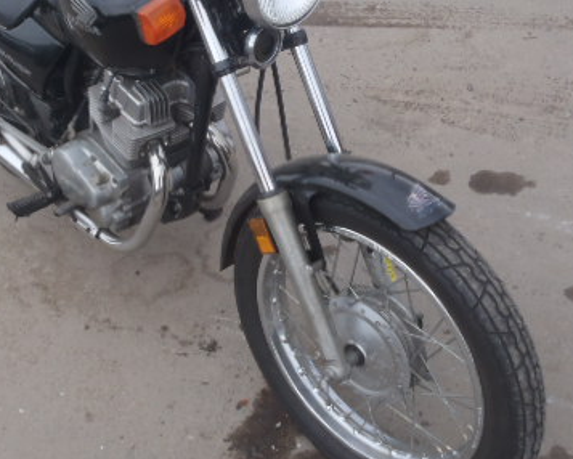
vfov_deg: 30.5
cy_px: 128
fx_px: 831
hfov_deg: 37.8
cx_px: 212
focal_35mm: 49
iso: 80
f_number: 4.5
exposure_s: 1/80
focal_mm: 5
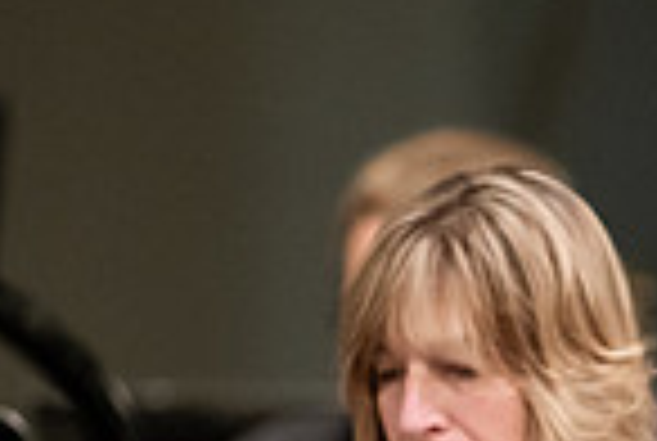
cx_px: 940
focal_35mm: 1188
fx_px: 21725
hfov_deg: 1.7
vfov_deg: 1.2
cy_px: 592
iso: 4000
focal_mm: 300
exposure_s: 1/320
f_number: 2.8
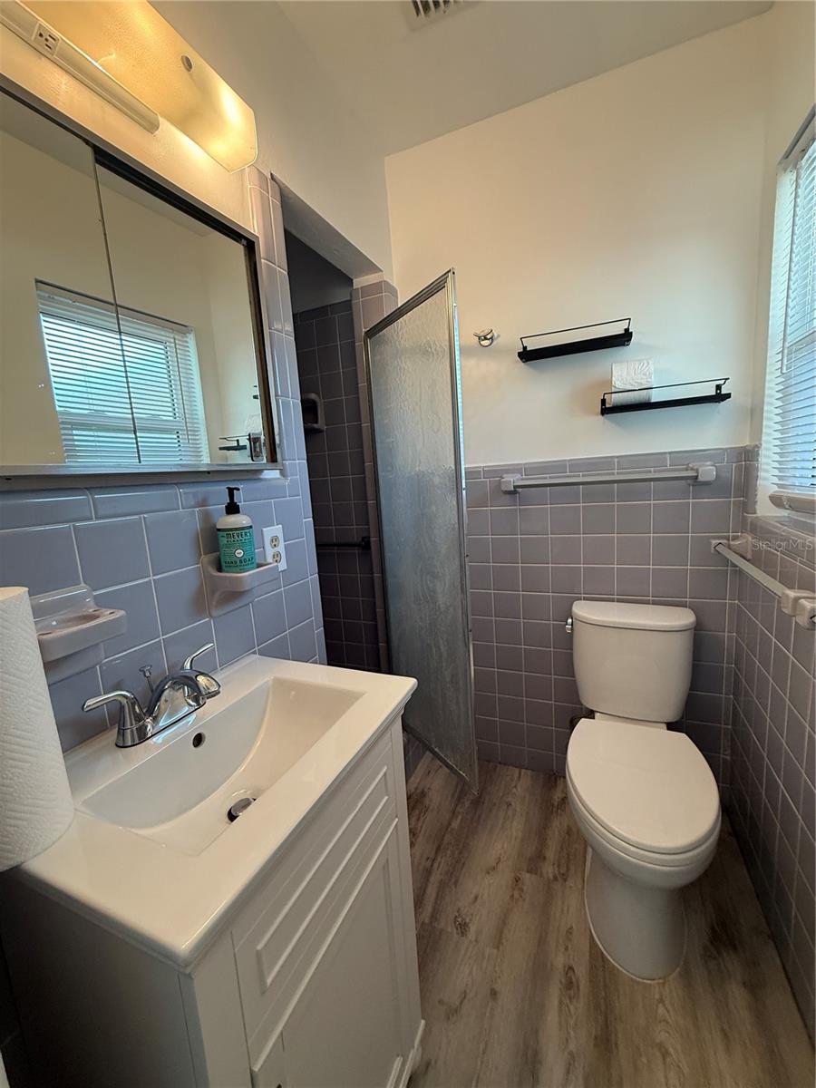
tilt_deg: -7.3
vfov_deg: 102.1
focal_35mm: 14
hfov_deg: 85.7
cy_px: 544
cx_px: 408
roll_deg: +4.4
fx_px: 440
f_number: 2.2
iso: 200
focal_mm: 2.22
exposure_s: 1/120
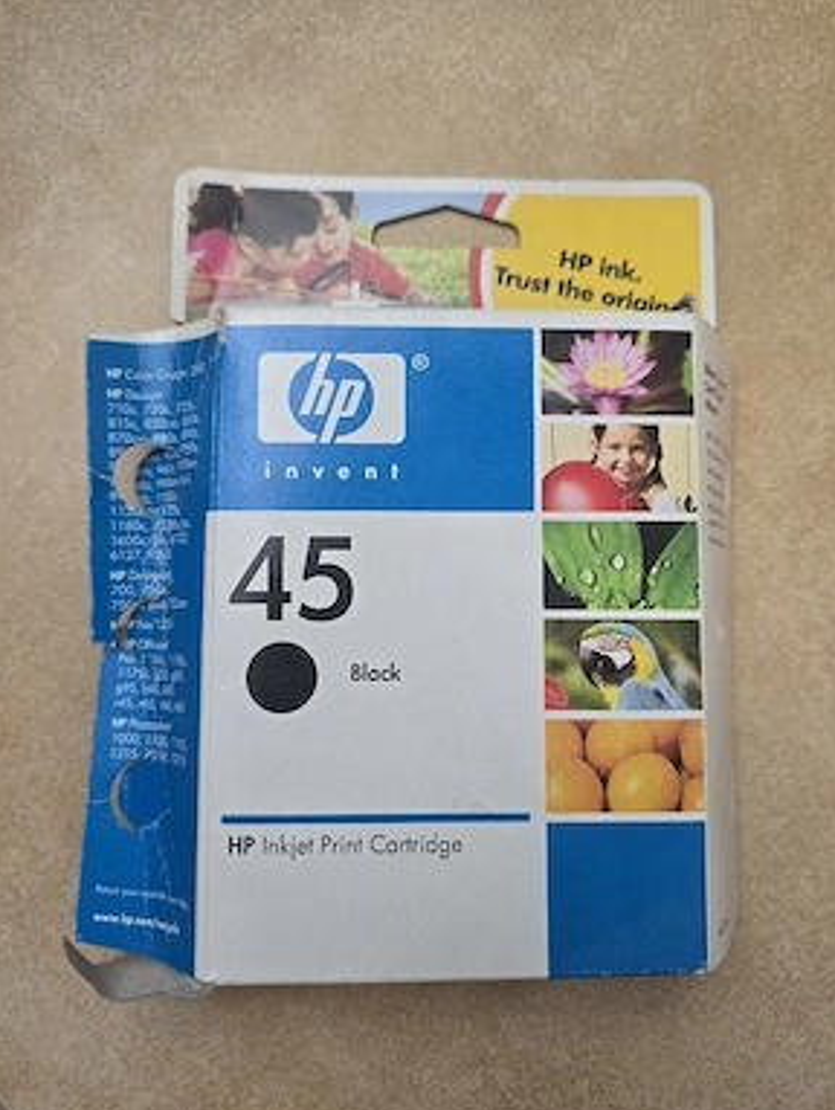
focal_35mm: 24
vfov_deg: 71.5
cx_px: 423
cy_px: 551
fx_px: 771
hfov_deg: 56.9
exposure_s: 1/101
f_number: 1.7
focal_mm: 6.3
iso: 160
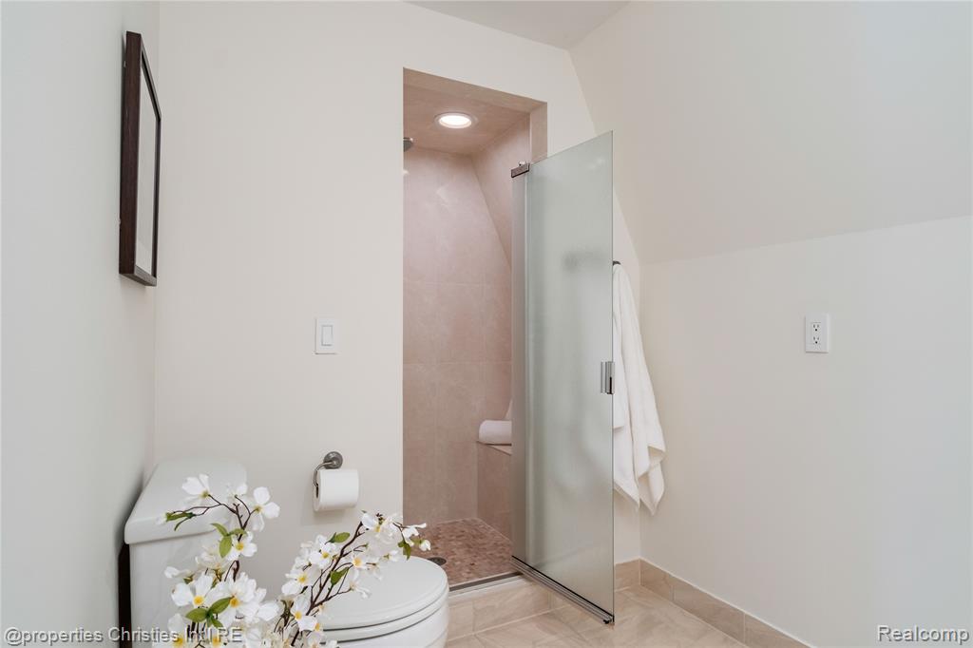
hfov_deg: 84.0
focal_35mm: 20
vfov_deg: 61.9
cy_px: 324
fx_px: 540
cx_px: 486
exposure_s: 1/60
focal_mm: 13.1
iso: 640
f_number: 8
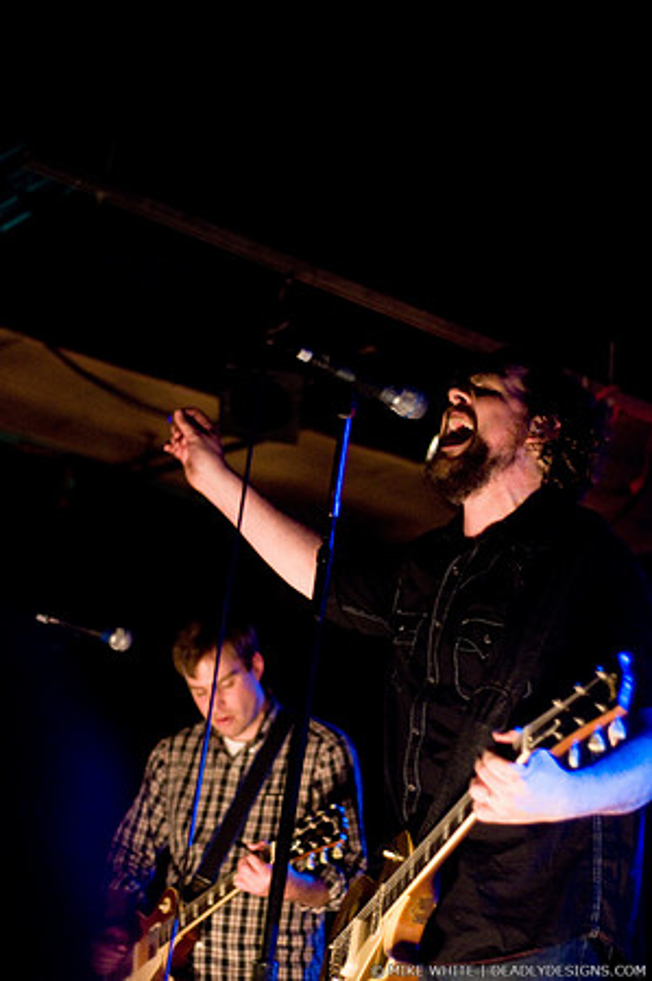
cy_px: 490
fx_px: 2042
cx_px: 326
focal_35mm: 75
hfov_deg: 18.1
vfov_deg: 27.0
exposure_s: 1/50
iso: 1000
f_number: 1.8
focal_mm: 50
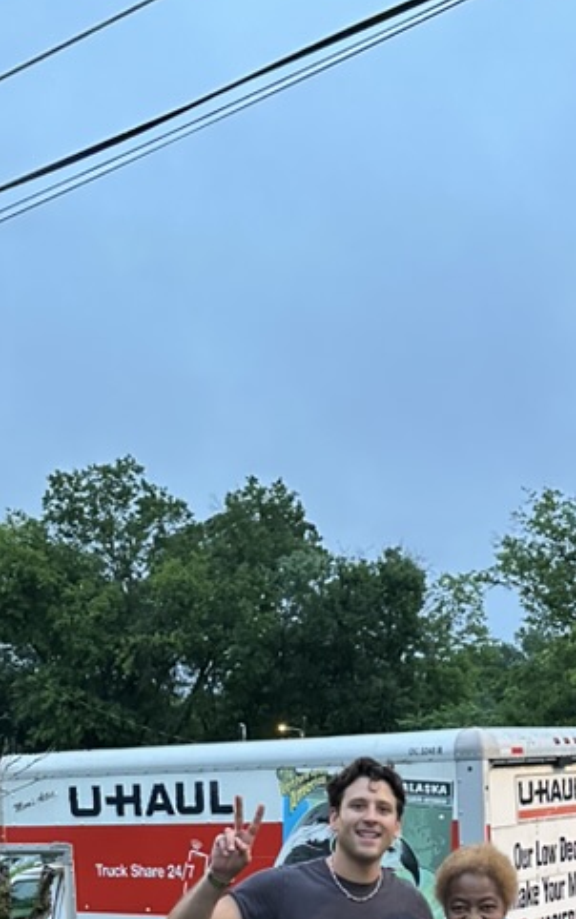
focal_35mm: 54
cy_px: 856
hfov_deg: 24.0
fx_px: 1354
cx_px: 320
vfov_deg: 35.0
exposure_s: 1/60
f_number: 1.78
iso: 500
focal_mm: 6.86
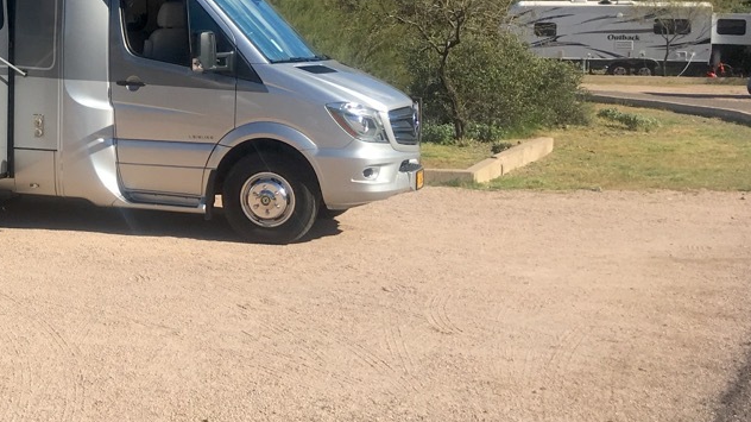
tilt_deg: -1.7
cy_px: 48
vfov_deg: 18.5
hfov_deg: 30.6
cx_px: 11
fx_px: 1274
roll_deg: -1.1
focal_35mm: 64
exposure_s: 1/1832
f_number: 2.2
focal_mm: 4.15
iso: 25
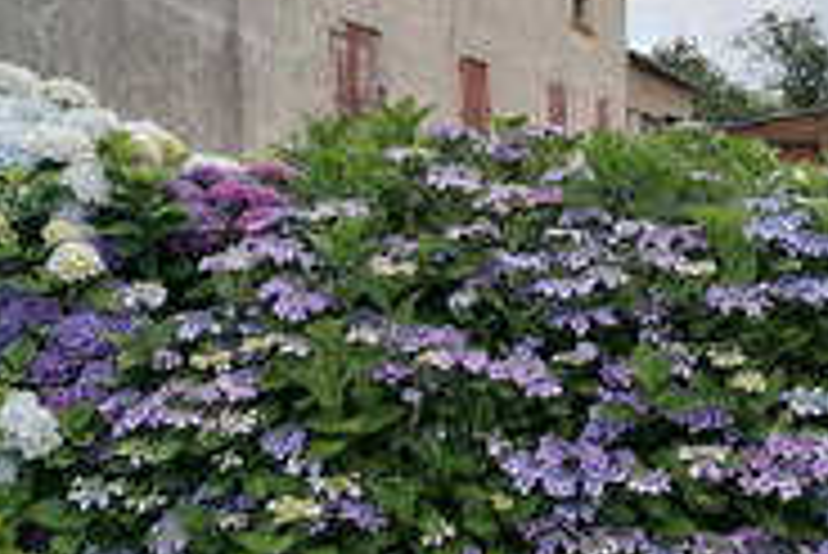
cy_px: 320
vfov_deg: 24.6
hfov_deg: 36.0
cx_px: 508
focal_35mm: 55
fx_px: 1266
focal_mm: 4.75
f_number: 1.8
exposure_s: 1/669
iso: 50
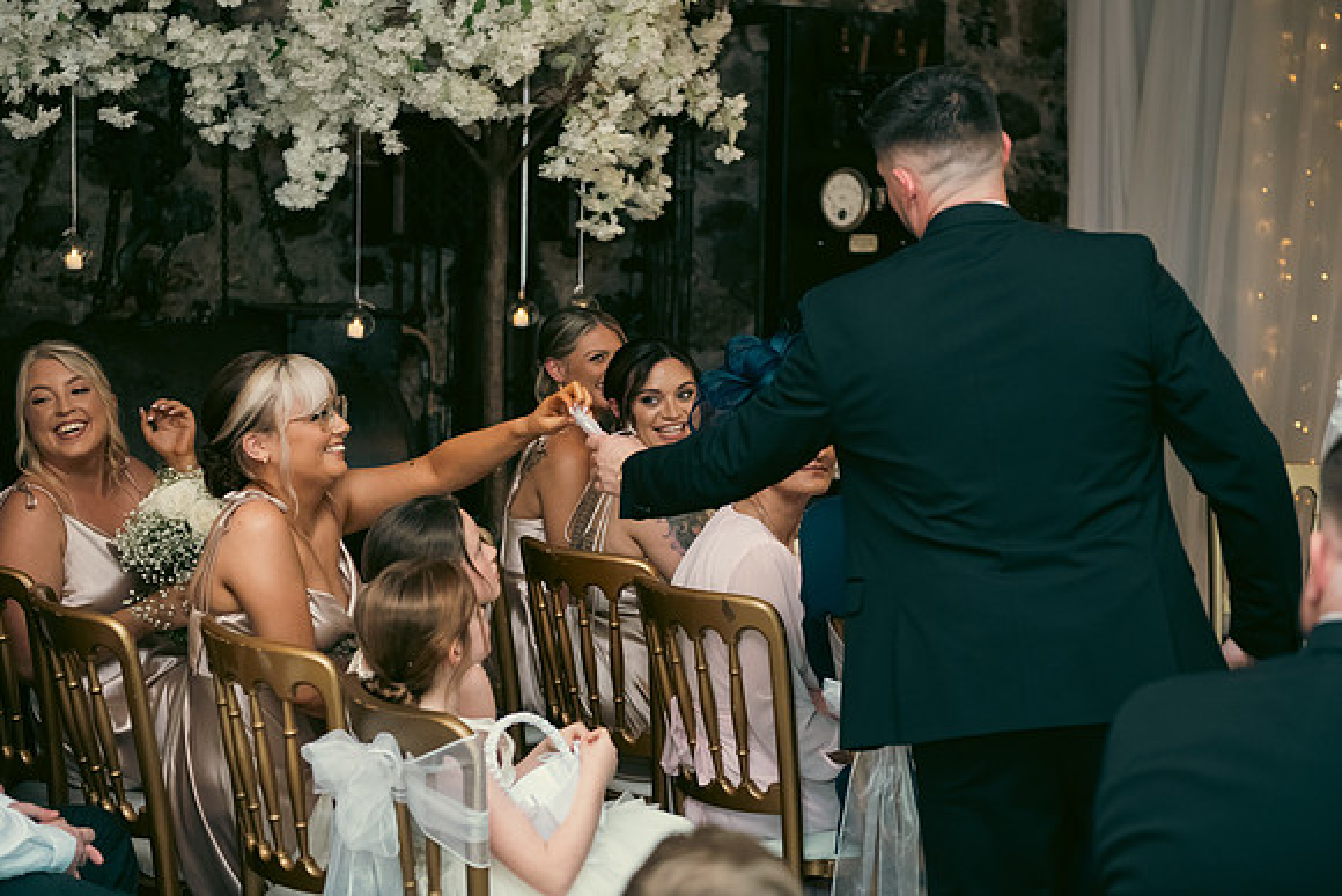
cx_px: 671
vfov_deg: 19.5
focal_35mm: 70
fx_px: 2610
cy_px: 448
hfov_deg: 28.8
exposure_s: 1/160
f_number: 3.5
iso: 1250
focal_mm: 70
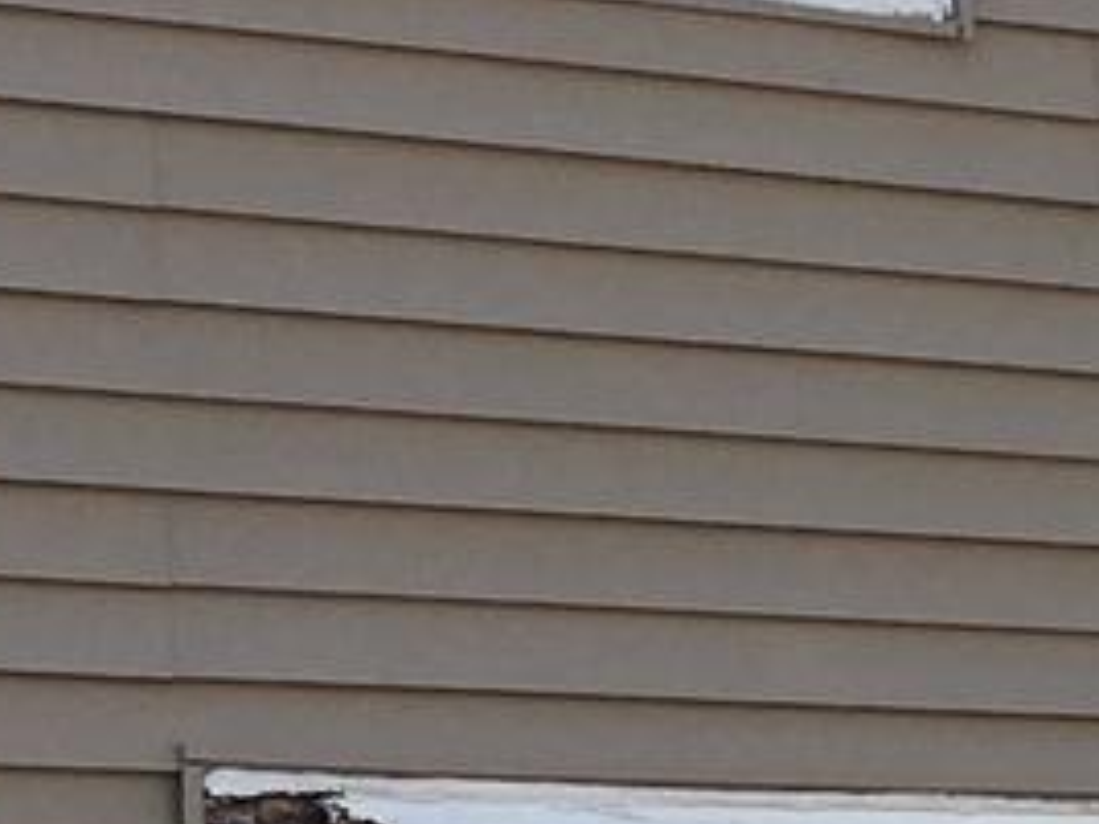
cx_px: 1780
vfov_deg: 6.7
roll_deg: +2.5
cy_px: 947
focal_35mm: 222
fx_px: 7048
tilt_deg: +5.5
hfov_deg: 8.7
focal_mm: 4.15
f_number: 2.2
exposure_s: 1/569
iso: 25
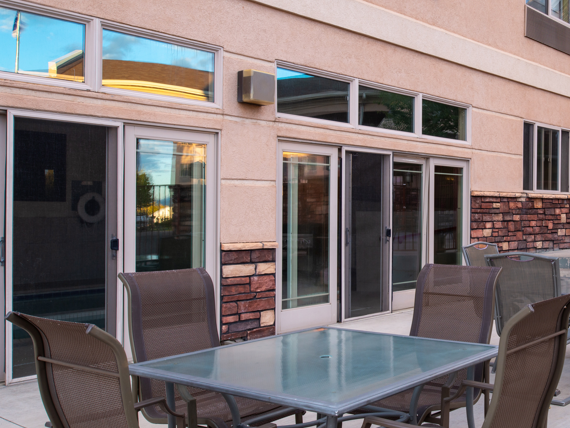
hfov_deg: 45.5
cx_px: 452
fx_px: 642
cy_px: 260
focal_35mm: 39
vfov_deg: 36.7
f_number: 11
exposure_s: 1/15
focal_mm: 24
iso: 200
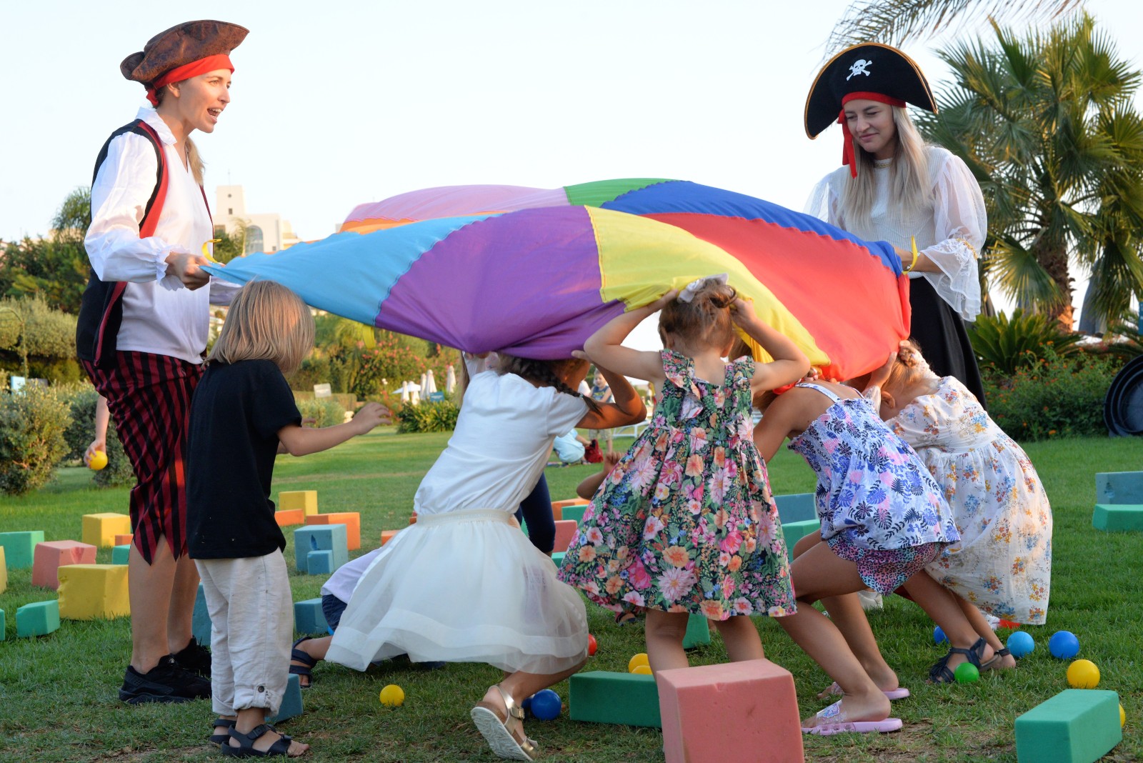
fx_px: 1588
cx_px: 572
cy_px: 382
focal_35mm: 50
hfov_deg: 39.6
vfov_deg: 27.0
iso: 2500
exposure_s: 1/400
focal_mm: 50
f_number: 10
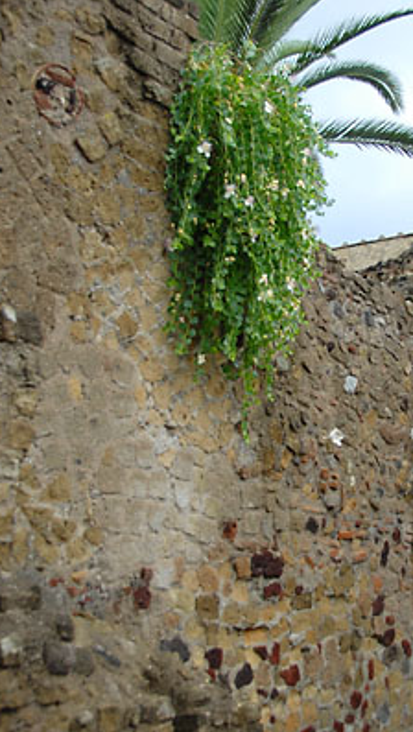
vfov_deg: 38.5
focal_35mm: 54
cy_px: 376
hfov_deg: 21.9
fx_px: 1049
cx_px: 340
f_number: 3.8
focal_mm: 22
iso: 100
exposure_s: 1/180
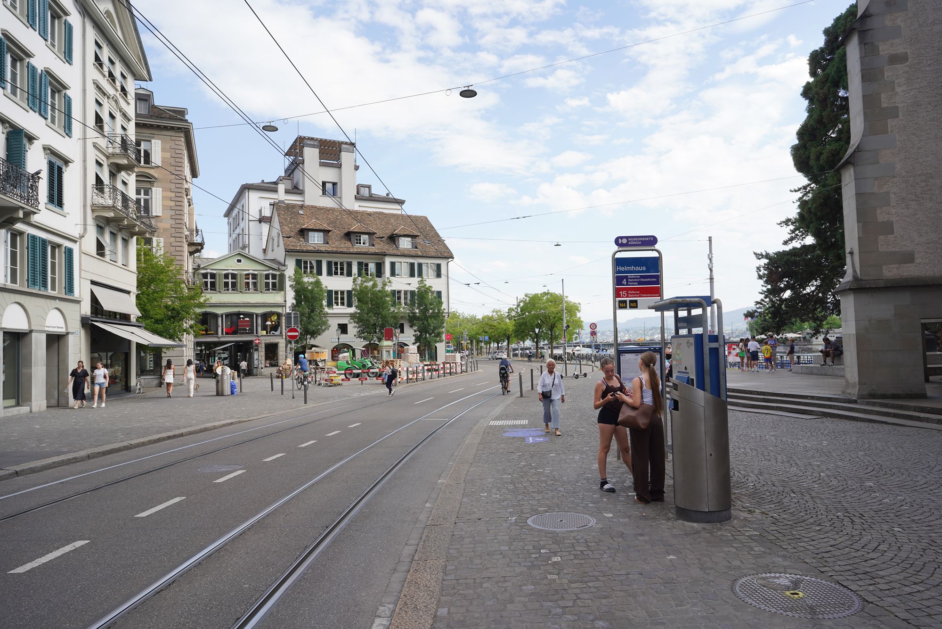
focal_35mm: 24
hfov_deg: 73.7
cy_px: 314
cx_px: 471
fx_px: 628
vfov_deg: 53.1
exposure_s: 1/100
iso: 100
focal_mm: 24
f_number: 10
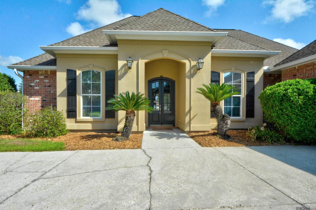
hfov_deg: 90.0
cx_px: 158
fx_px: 158
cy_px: 105
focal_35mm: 18
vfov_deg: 67.3
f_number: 20
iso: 2500
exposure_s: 1/500
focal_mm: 12
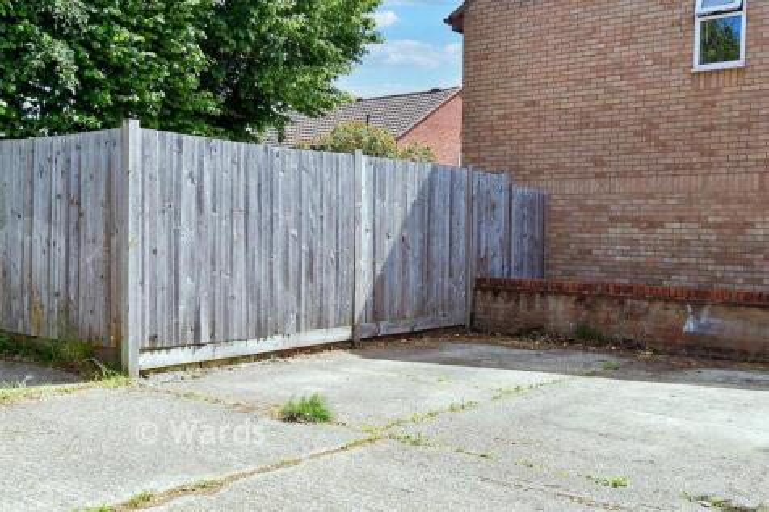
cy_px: 256
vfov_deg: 47.9
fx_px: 577
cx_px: 384
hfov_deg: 67.4
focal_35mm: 27
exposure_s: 1/800
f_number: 8
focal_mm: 18
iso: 320
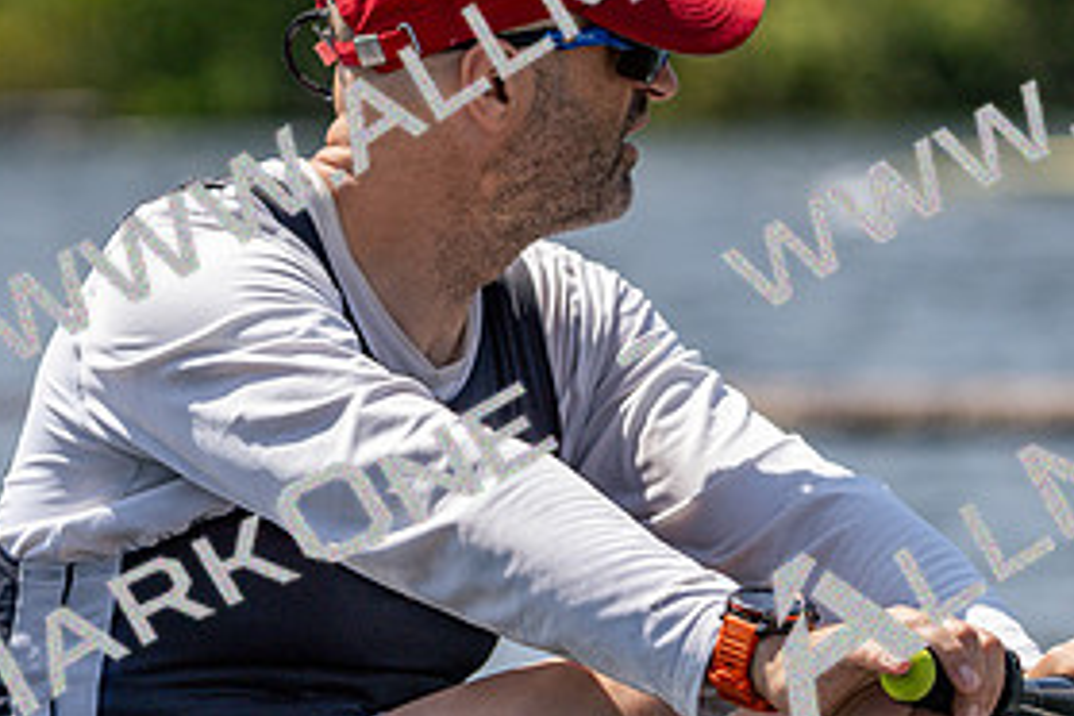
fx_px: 17034
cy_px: 371
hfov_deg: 3.6
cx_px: 443
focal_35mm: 571
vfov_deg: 2.4
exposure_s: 1/2000
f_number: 5.6
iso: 250
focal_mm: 275
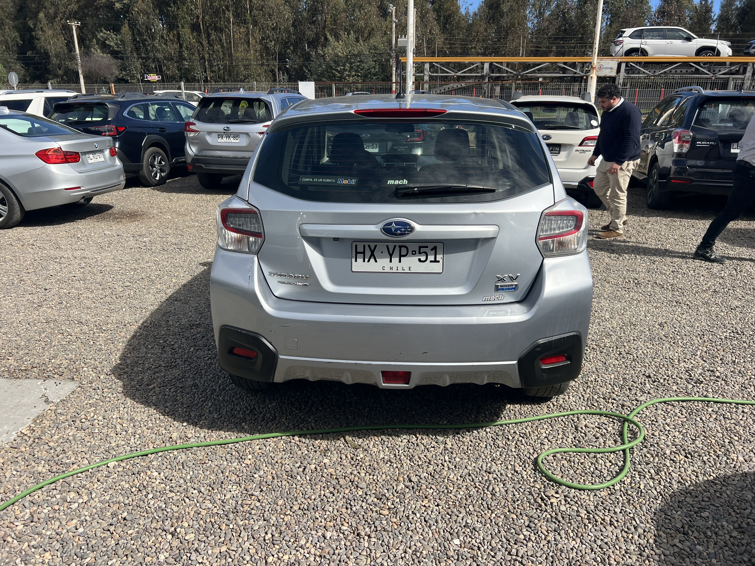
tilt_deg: -18.9
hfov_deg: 67.3
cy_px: 283
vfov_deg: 53.1
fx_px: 567
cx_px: 378
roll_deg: -0.1
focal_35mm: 26
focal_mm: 5.7
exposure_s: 1/3460
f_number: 1.5
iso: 50
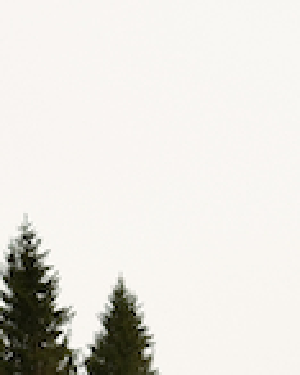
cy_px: 408
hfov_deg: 11.4
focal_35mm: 135
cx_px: 92
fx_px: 1497
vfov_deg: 14.0
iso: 320
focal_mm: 23
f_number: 4.5
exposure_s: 1/1500
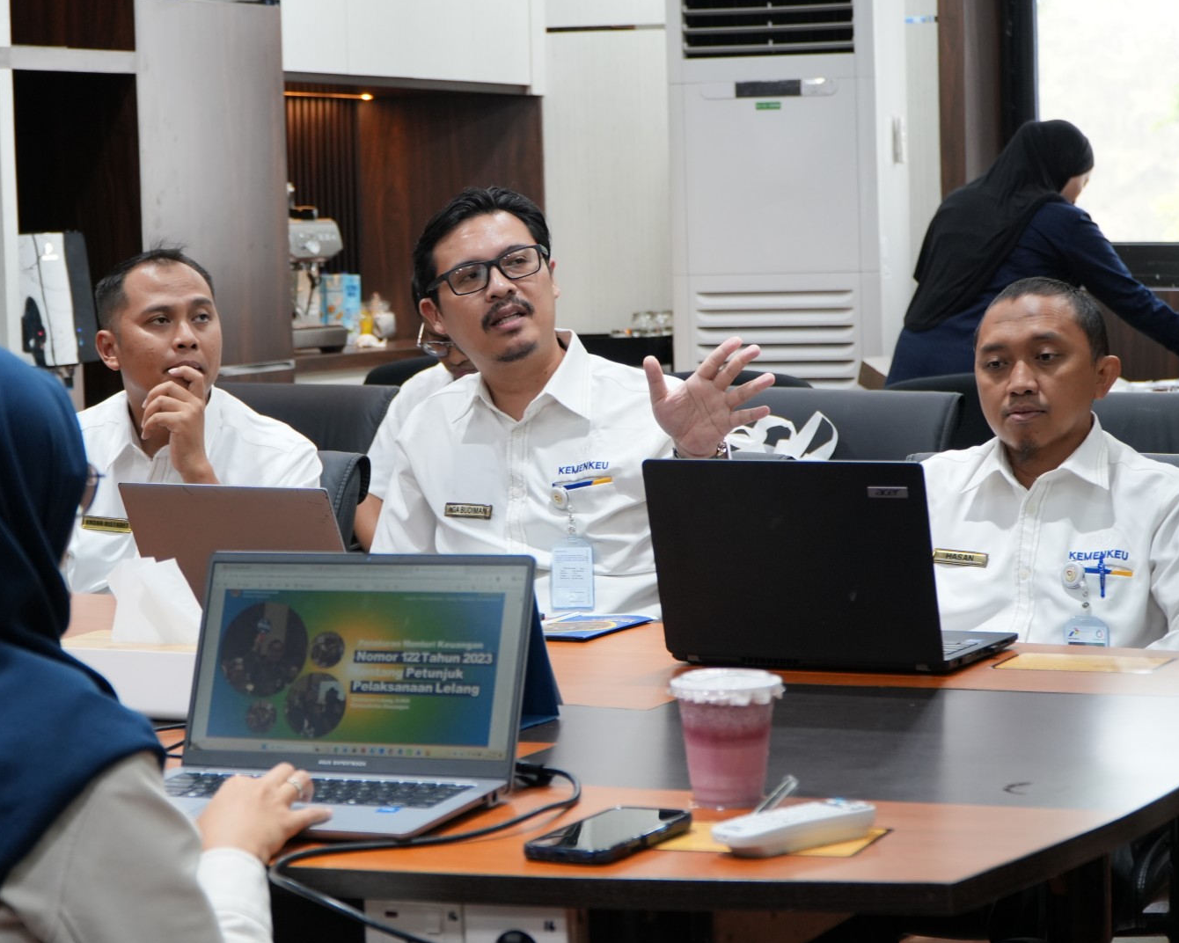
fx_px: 2672
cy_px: 471
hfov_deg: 24.9
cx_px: 507
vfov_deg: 20.0
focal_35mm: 77
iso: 640
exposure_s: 1/80
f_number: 4
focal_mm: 45
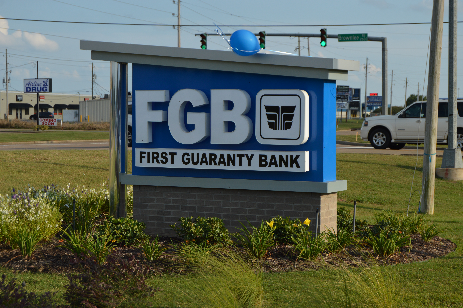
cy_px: 154
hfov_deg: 24.6
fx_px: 1060
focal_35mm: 82
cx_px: 232
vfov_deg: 16.5
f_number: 8
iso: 100
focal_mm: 55
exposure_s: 1/250
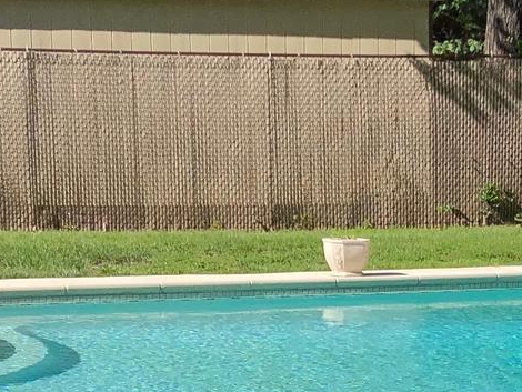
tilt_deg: -18.0
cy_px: 580
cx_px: 451
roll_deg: -1.1
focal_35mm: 122
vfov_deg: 11.7
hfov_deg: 16.0
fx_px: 1841
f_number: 1.8
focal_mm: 4
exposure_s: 1/3205
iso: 20
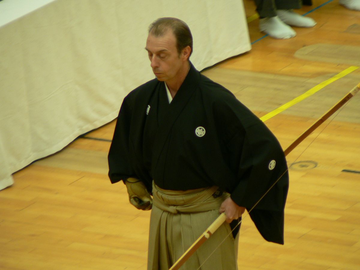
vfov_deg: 3.4
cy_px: 135
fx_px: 4493
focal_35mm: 432
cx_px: 180
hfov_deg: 4.6
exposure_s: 1/20
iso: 100
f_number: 3.3
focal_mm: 72
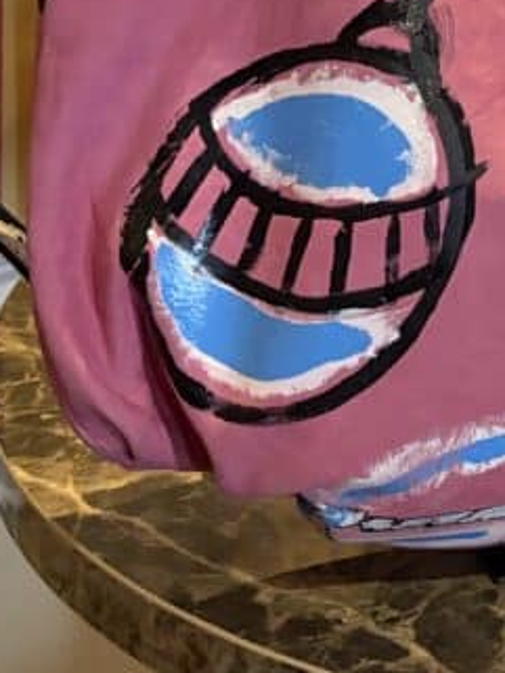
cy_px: -99
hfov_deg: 16.1
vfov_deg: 22.1
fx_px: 1613
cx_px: 777
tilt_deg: -9.9
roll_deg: -1.9
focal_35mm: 83
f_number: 1.6
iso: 500
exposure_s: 1/50
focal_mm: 5.96
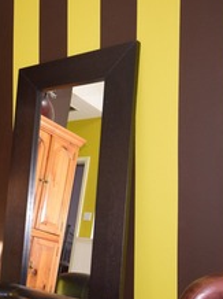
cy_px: 187
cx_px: -30
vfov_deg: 38.9
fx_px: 419
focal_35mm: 49
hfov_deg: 27.0
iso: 640
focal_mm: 11.5
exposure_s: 1/60
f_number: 6.3
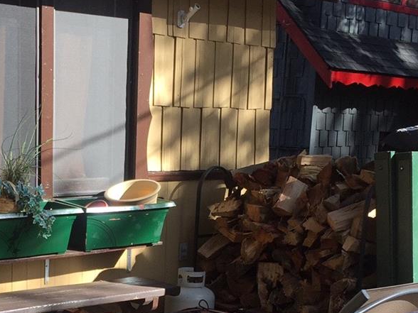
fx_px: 894
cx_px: 136
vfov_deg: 19.3
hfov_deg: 26.2
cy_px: 313
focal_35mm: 74
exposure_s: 1/565
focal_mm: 4.15
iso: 32
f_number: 2.2
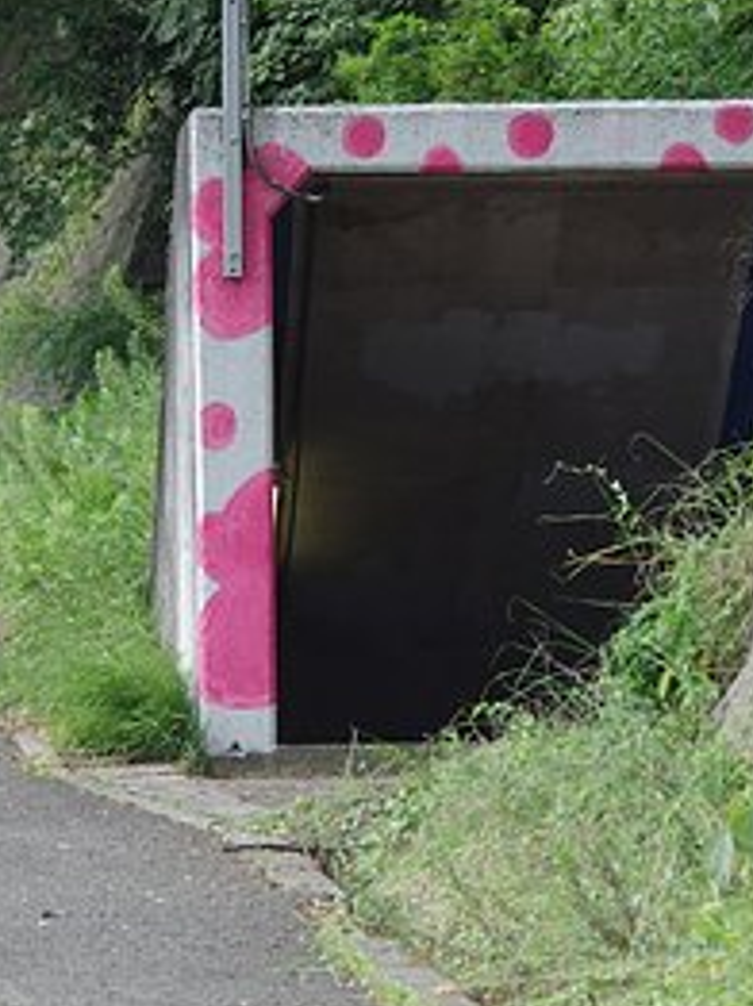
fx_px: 8192
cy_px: 482
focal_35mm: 282
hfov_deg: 5.3
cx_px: 419
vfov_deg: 7.0
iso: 200
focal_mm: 100
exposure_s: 1/160
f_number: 5.6
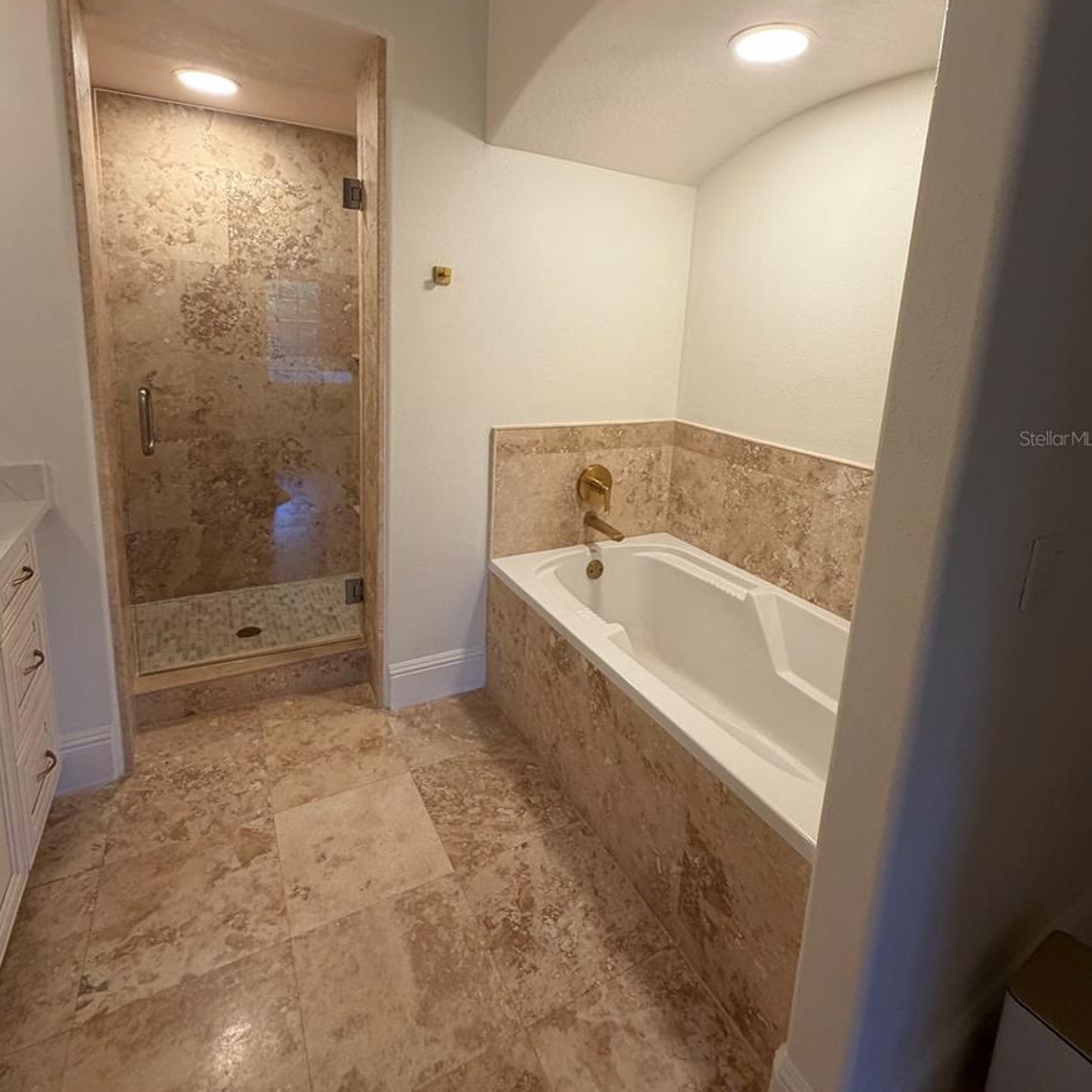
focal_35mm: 17
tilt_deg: -9.8
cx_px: 545
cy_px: 438
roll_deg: -3.6
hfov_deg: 84.0
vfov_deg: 83.0
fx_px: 607
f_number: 2.2
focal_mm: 2.22
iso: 125
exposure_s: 1/120
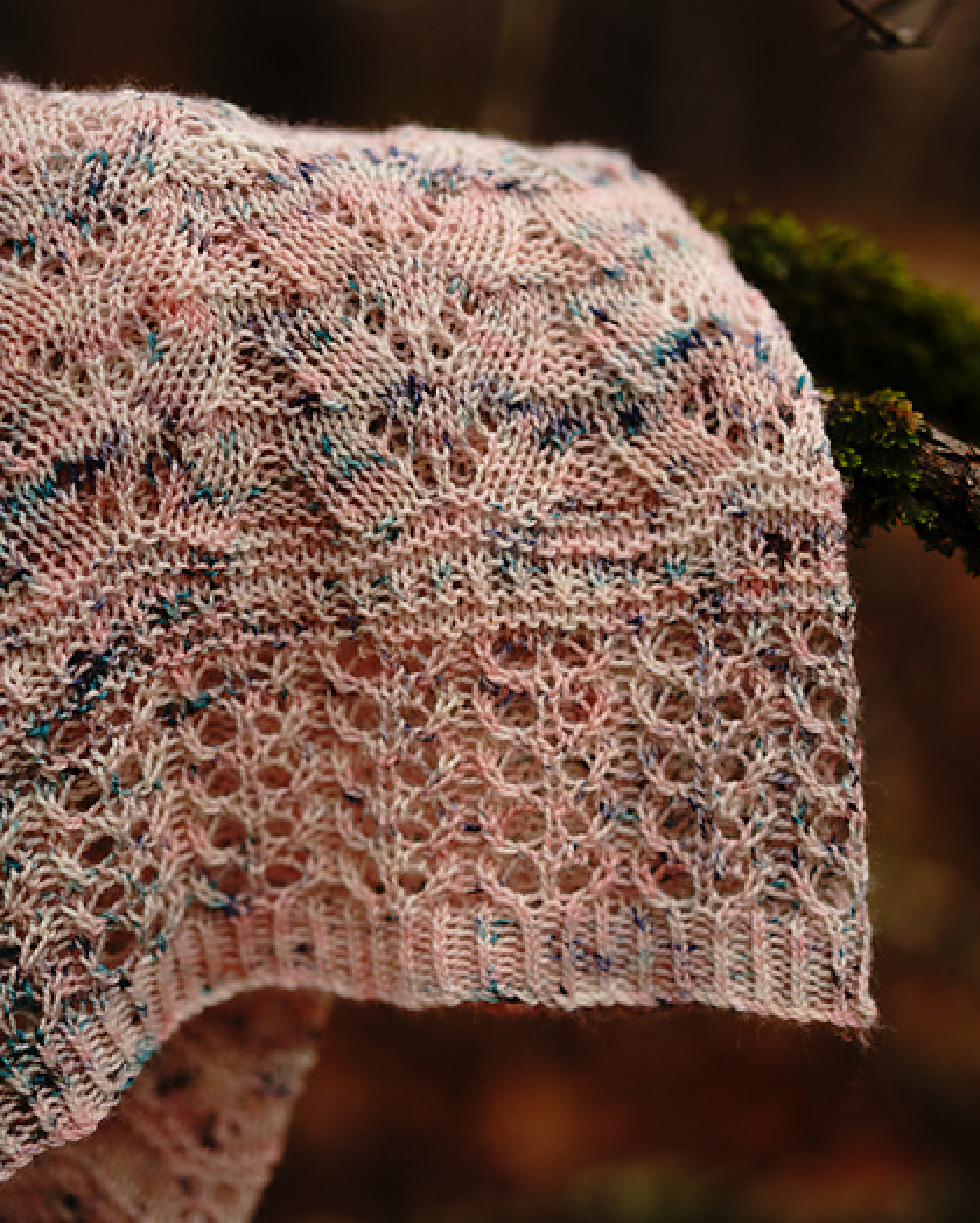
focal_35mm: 63
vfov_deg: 30.0
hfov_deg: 24.2
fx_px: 2281
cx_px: 486
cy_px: 581
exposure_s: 1/800
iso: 200
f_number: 2.2
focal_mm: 55
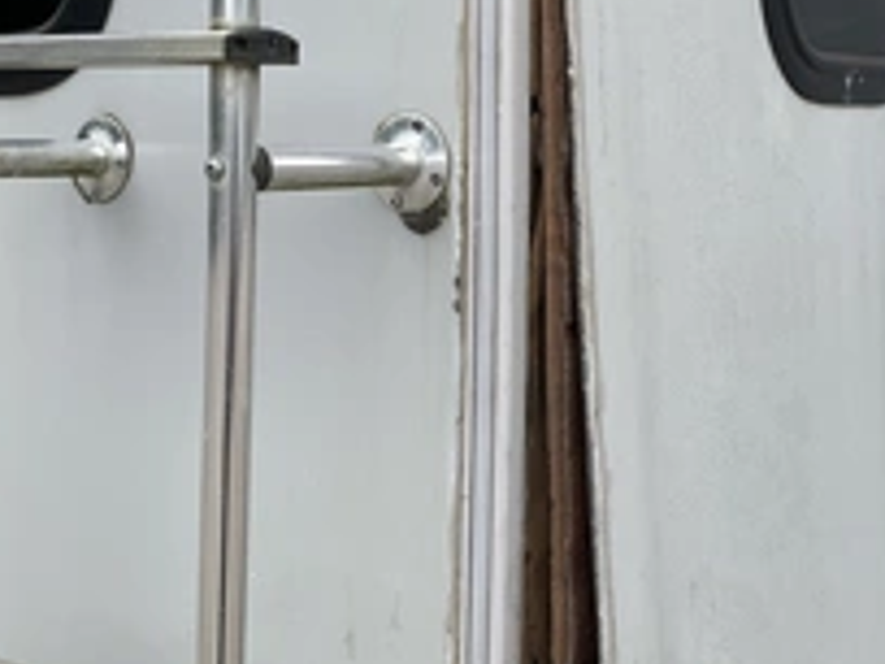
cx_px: 529
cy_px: 165
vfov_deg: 25.4
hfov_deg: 33.7
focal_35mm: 57
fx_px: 1457
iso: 25
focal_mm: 3
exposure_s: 1/574
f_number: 1.8
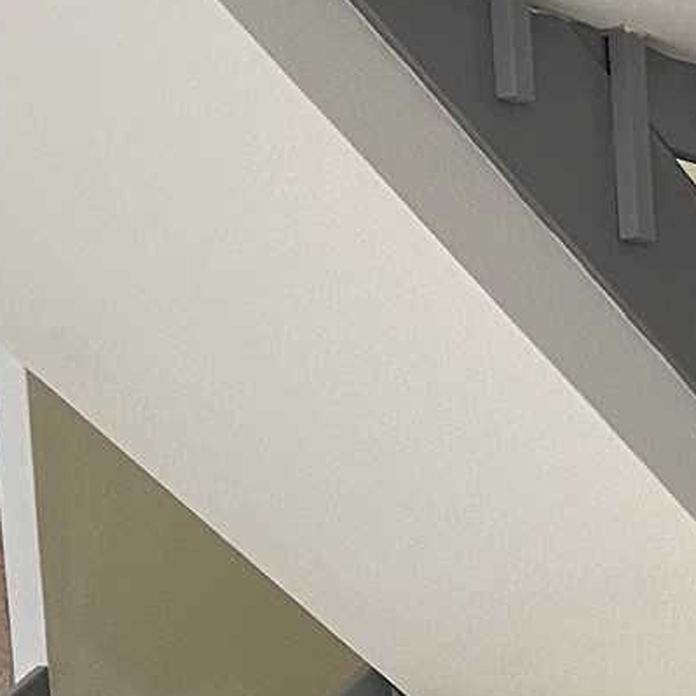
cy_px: 1136
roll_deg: +0.8
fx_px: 2479
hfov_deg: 13.8
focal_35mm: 109
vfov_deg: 14.6
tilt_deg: -8.2
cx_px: 1345
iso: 400
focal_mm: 6.86
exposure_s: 1/60
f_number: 1.78
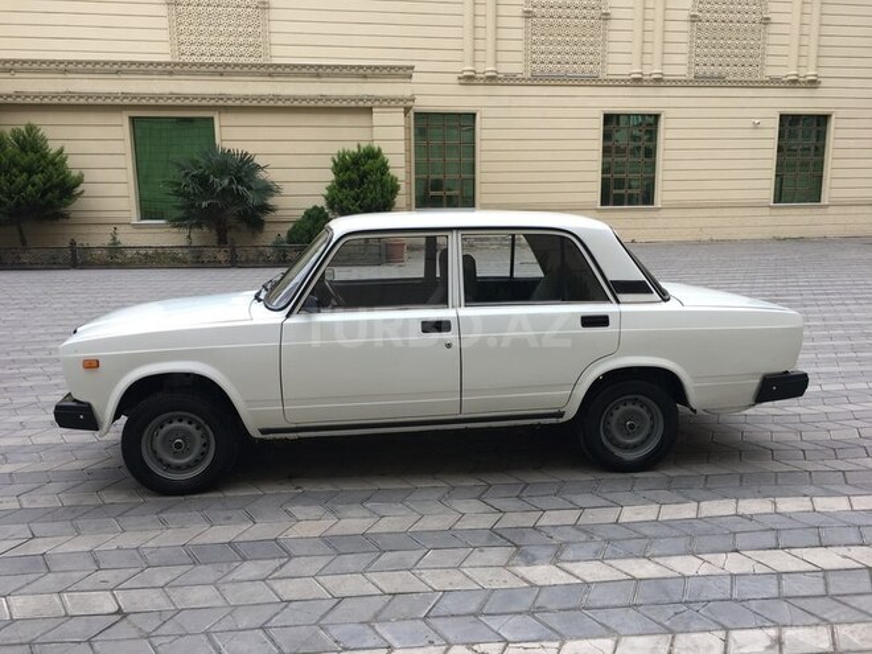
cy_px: 327
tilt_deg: -10.4
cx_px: 436
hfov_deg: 61.7
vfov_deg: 48.2
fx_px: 731
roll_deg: +0.7
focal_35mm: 29
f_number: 2.2
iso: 25
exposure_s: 1/153
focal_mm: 4.15
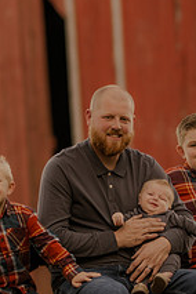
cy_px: 247
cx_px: 95
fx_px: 2188
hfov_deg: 5.1
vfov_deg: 7.7
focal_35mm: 268
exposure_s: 1/320
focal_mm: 85
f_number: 1.4
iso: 200
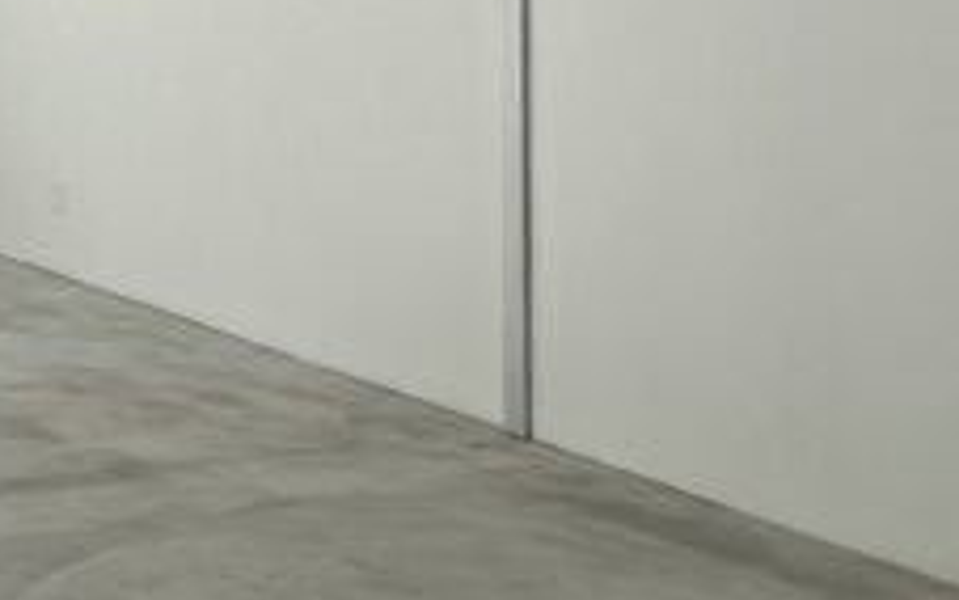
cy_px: 0
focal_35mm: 67
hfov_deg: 24.3
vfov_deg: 18.9
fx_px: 1752
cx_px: -456
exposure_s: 1/369
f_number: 2.2
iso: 40
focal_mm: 2.22
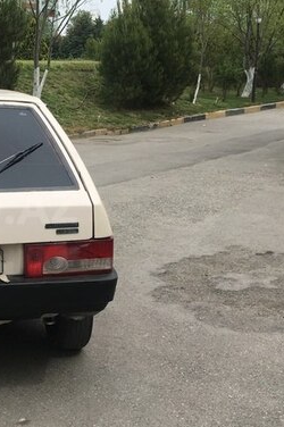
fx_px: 628
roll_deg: +0.3
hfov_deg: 23.7
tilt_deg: -11.9
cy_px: 207
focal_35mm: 53
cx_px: -39
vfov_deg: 37.5
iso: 25
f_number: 2.2
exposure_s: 1/1148
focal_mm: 4.15
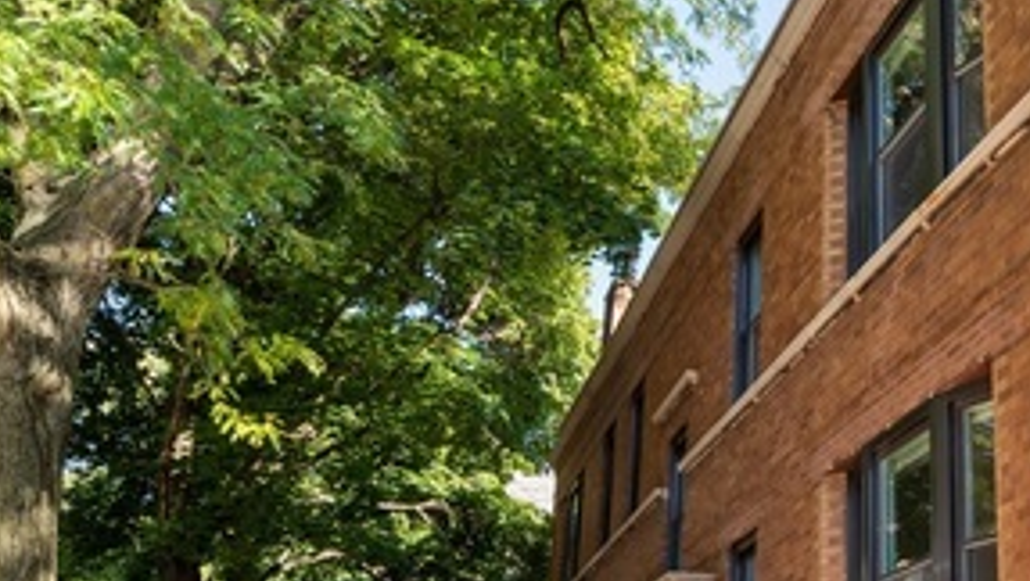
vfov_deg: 28.6
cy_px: 448
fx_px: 1121
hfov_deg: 40.2
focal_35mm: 41
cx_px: 1129
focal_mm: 15
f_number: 11
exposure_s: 1/40
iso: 200
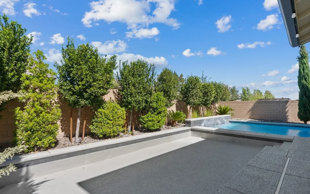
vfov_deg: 64.7
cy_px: 110
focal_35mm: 18
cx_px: 161
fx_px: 152
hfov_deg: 91.0
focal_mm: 16
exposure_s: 1/60
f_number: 9
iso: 320
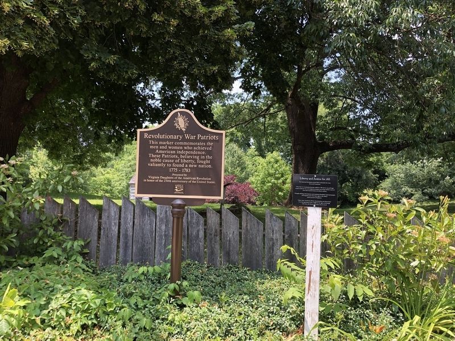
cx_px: 228
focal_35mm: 28
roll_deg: -1.8
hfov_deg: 63.4
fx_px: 368
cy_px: 170
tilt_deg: +2.1
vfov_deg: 49.7
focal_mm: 4
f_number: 1.8
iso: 20
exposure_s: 1/214
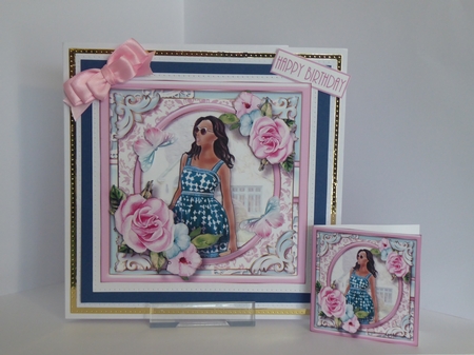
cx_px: 237
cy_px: 178
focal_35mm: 69
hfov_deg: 28.2
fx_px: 944
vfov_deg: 21.3
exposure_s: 1/40
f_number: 4.4
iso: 400
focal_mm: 11.7
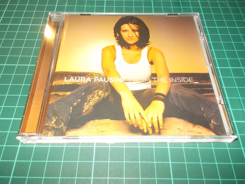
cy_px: 92
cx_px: 122
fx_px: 205
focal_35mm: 29
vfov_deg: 48.2
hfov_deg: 61.7
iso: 200
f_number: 3.3
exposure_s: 1/30
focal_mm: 4.1
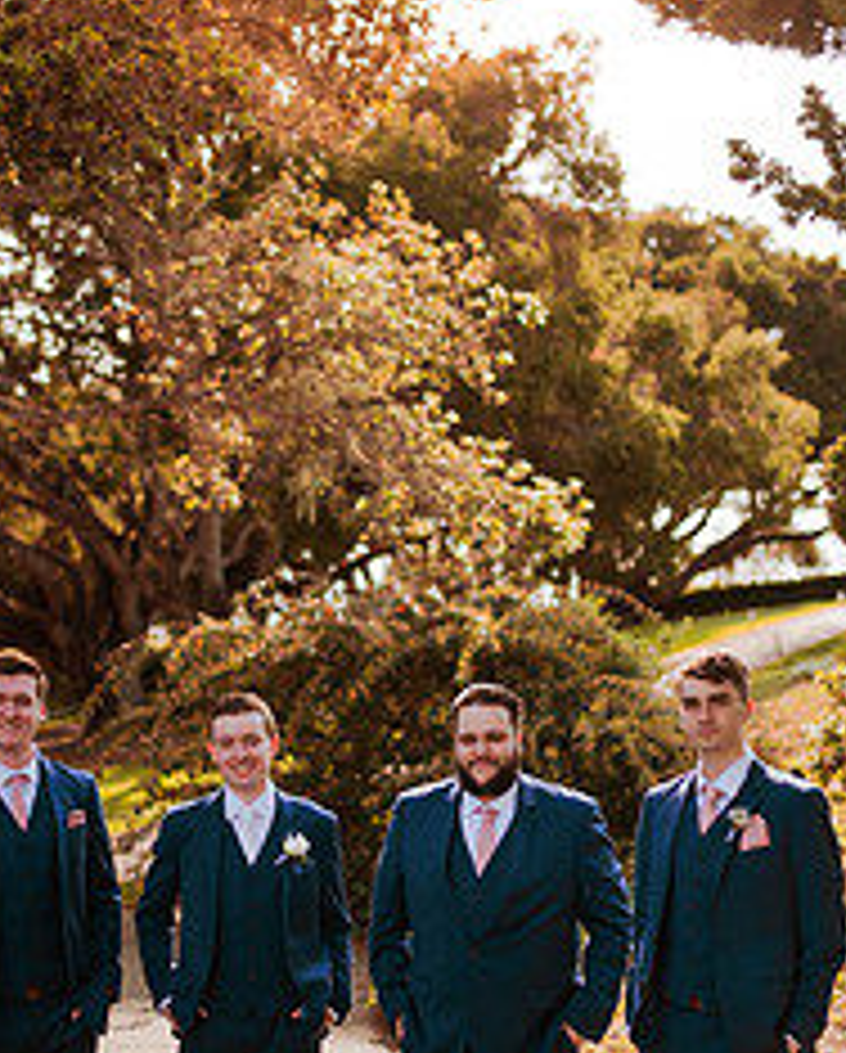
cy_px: 698
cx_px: 259
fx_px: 1967
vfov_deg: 29.8
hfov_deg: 24.1
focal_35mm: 63
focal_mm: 35
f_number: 1.4
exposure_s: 1/6400
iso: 320
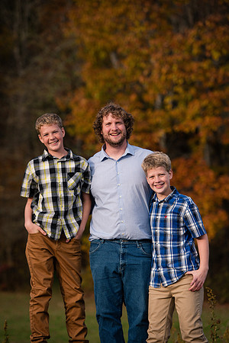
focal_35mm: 135
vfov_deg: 15.2
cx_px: 114
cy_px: 172
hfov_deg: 10.2
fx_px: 1288
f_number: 3.5
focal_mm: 135
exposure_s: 1/2000
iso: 360
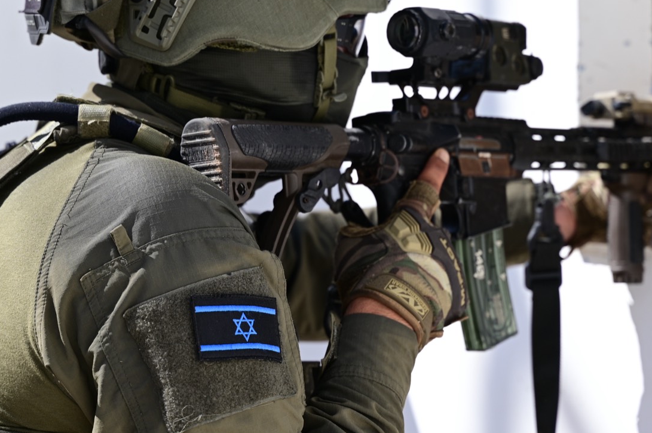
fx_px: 1990
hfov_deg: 18.6
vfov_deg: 12.4
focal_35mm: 110
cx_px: 274
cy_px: 137
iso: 160
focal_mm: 75
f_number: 4
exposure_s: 1/800
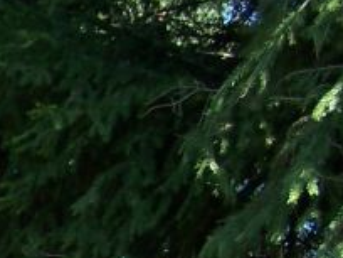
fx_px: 2140
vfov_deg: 6.6
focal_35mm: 216
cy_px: 553
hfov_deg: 8.4
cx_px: -462
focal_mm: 7.1
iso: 80
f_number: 2.9
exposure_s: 1/250
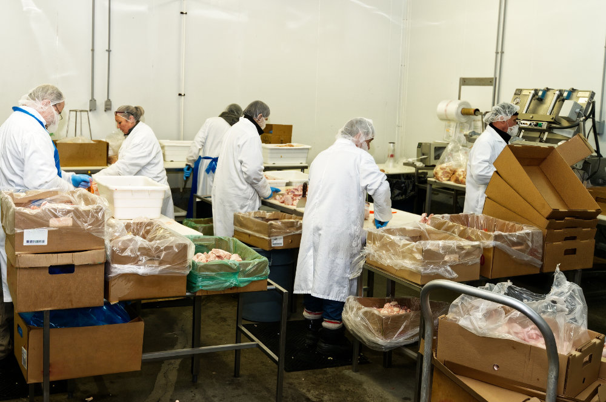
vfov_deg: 39.9
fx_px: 555
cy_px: 201
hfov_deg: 57.3
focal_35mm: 33
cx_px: 303
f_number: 5
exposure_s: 1/60
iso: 400
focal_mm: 22
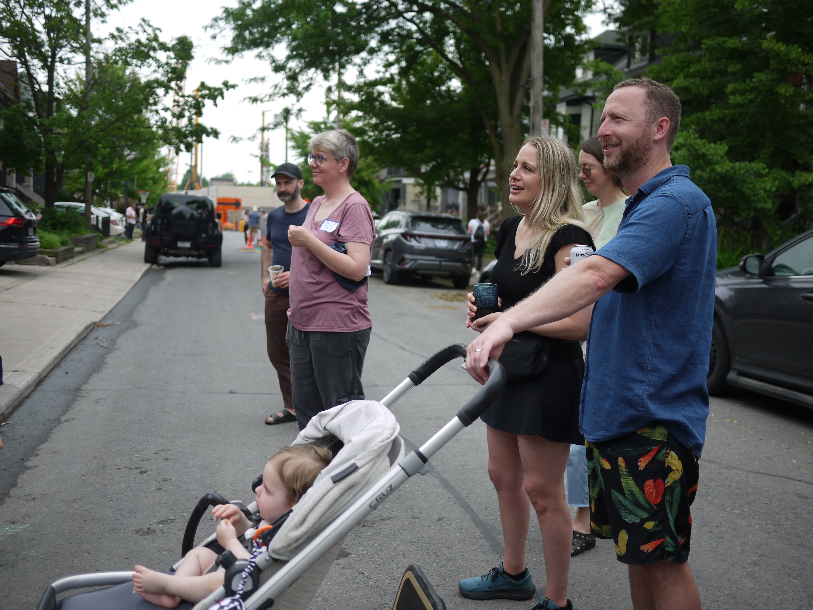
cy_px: 305
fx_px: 939
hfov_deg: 46.8
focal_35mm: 40
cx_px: 406
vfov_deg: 36.0
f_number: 1.8
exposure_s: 1/1000
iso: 100
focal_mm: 20
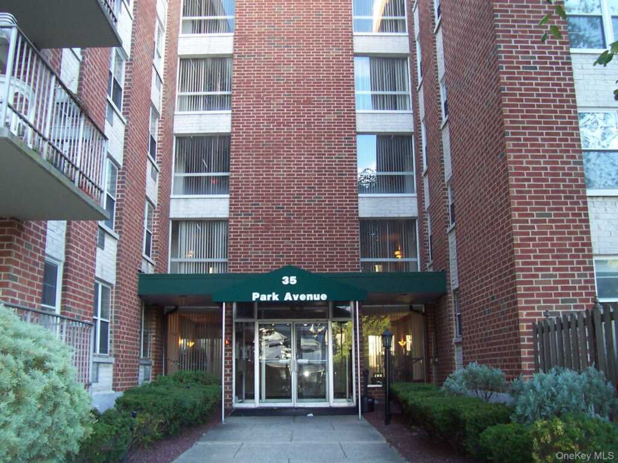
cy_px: 232
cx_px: 309
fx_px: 661
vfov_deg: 38.7
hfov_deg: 50.1
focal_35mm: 37
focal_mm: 5.6
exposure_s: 1/60
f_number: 2.8
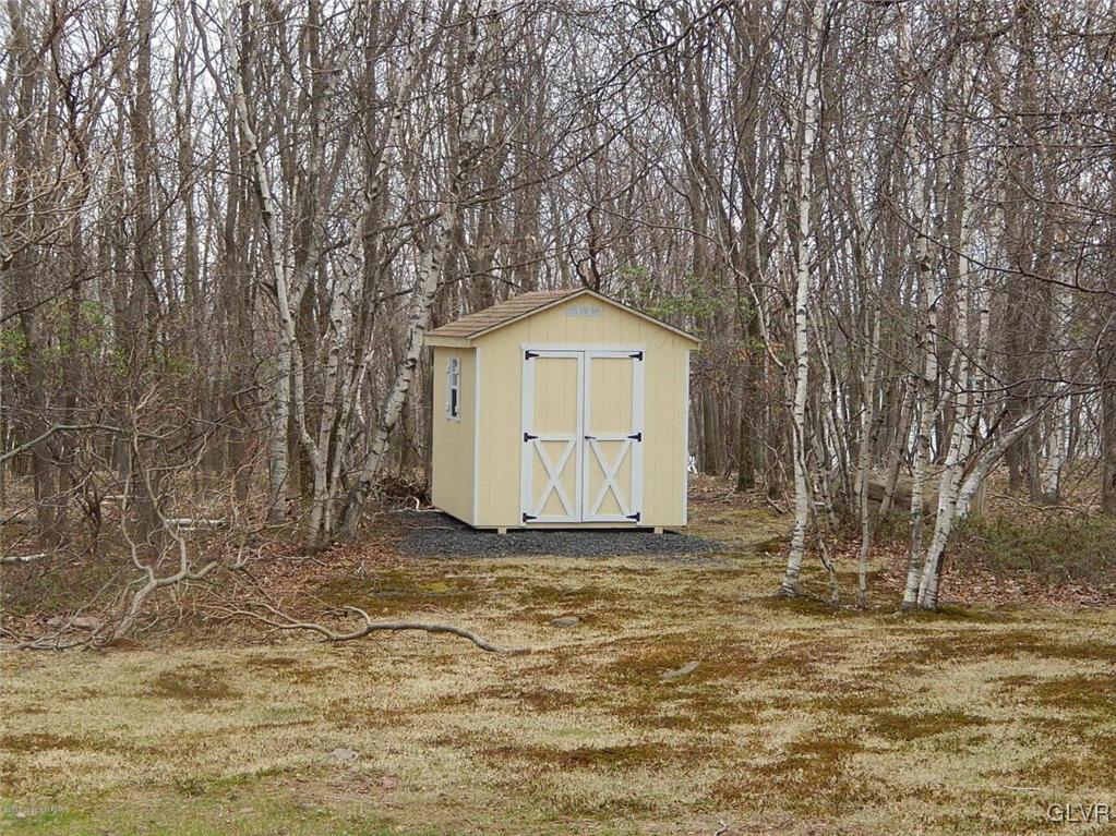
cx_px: 558
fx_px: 2353
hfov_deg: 26.7
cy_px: 418
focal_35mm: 73
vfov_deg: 20.2
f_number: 4.9
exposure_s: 1/200
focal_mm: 13.1
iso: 125
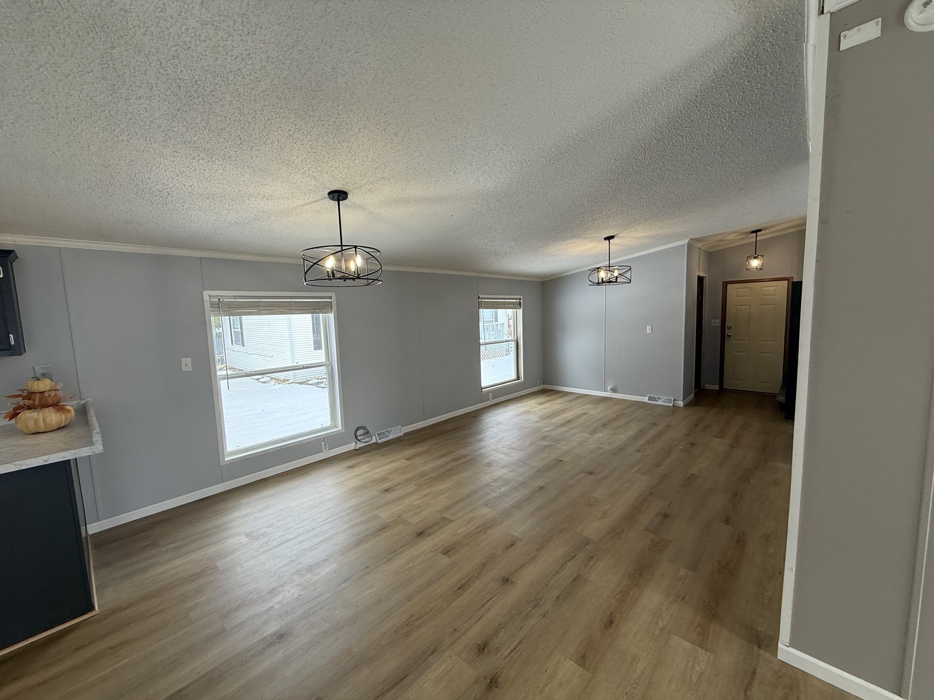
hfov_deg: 102.1
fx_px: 378
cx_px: 467
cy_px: 350
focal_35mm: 14
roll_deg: +2.3
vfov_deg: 85.7
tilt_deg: -5.1
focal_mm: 2.22
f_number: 2.2
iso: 80
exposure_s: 1/120
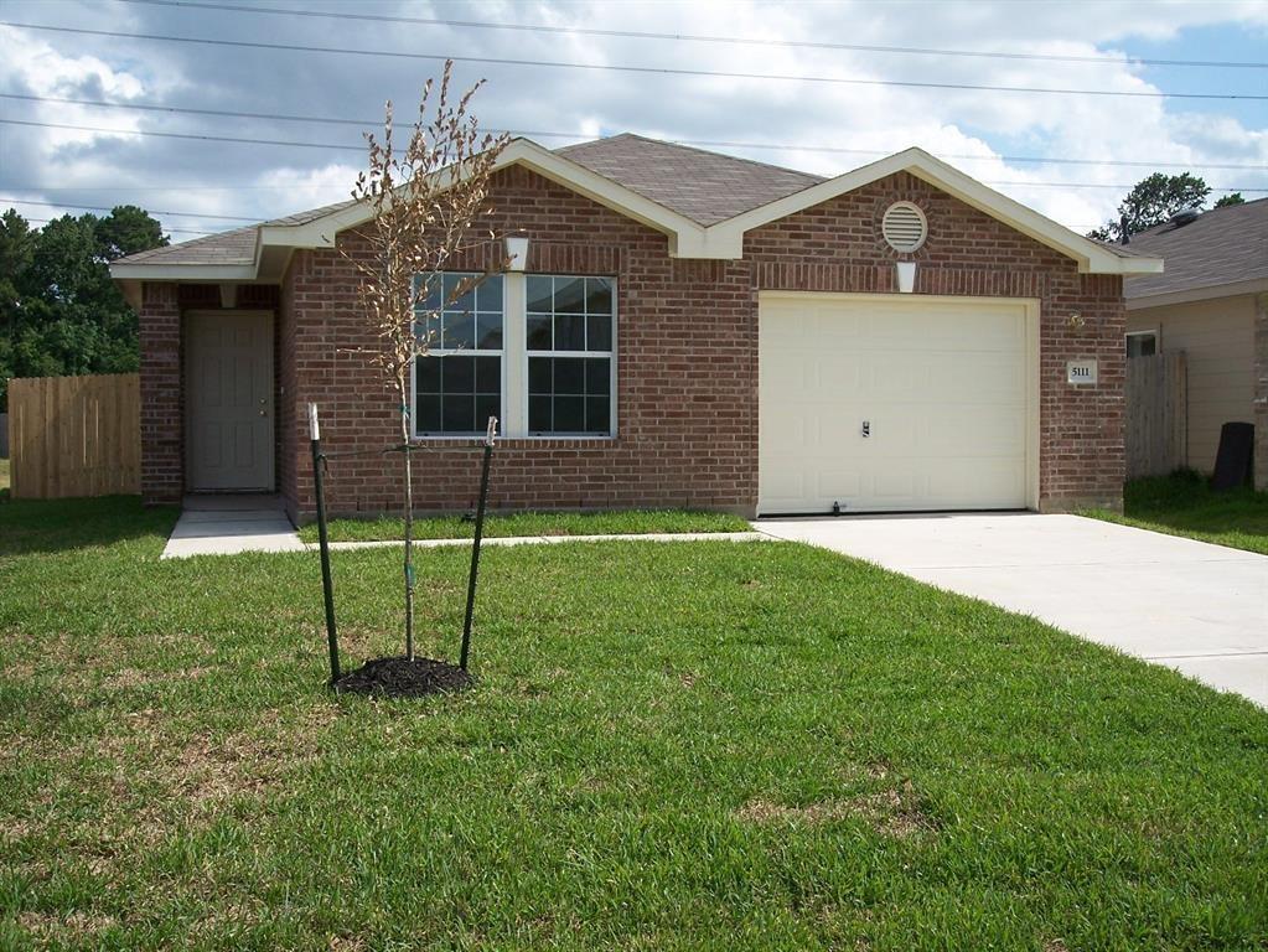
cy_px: 476
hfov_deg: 47.8
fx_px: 1429
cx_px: 634
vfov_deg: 36.8
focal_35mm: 39
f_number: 4
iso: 100
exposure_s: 1/750
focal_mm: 8
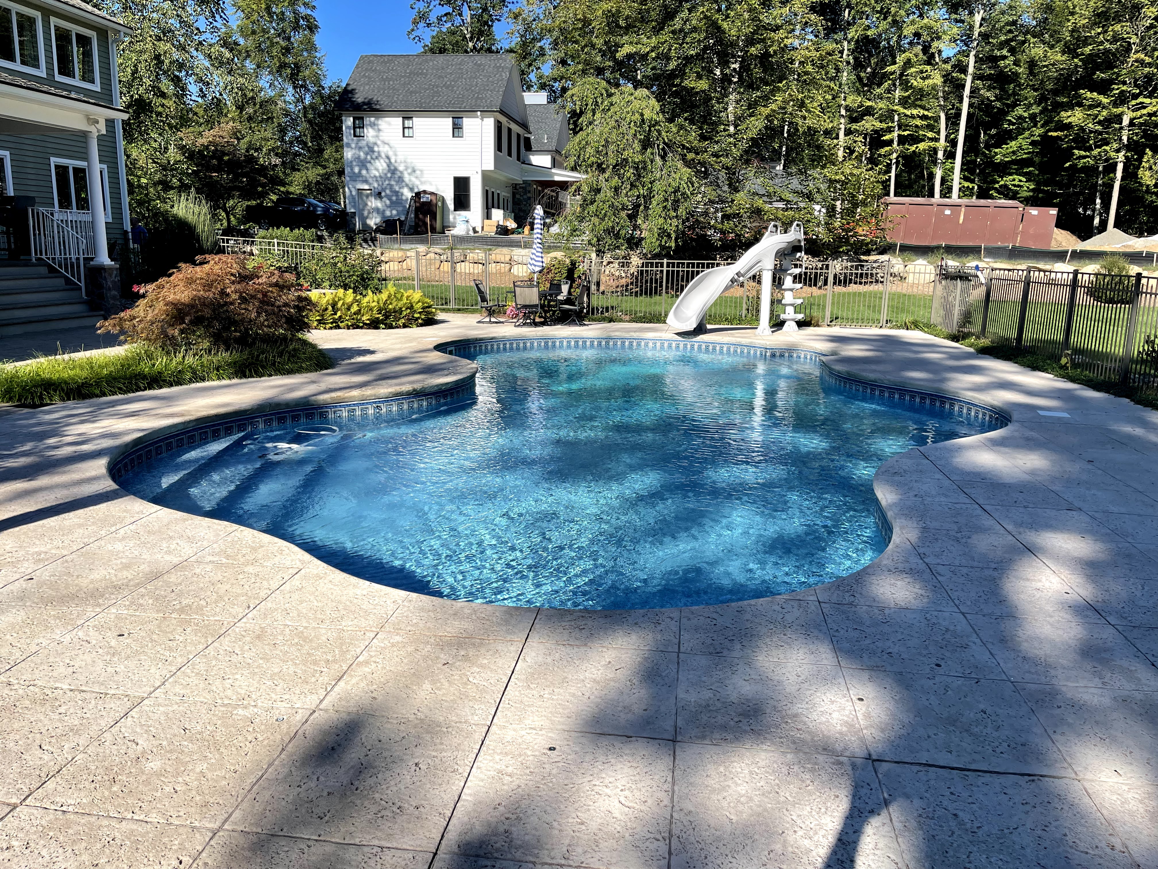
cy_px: 434
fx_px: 870
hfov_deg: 67.3
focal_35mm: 26
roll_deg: -1.1
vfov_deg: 53.1
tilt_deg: -12.3
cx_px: 579
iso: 32
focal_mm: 5.1
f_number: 1.6
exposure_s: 1/2717
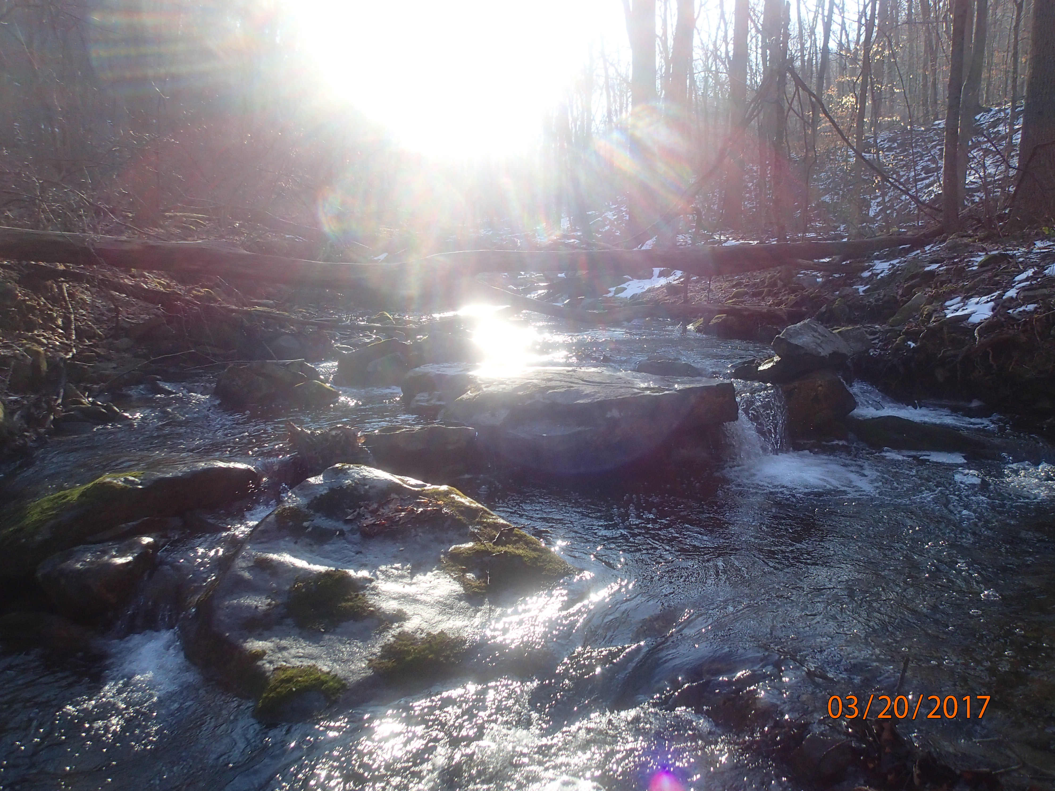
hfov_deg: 69.4
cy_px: 396
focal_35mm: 25
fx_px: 762
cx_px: 528
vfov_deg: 54.9
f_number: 2.8
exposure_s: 1/500
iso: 200
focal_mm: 4.5
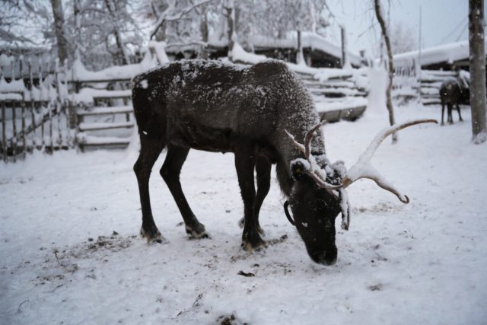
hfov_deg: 53.5
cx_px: 244
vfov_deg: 37.2
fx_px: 483
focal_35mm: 36
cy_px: 162
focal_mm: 35.7
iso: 5000
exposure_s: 1/500
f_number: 2.8
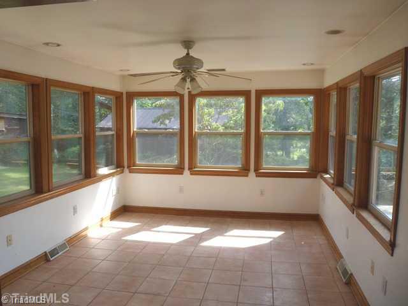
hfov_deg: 65.3
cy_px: 153
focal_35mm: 27
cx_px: 204
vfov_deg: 51.4
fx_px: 318
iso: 80
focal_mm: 4.9
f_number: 3.3
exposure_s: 1/180
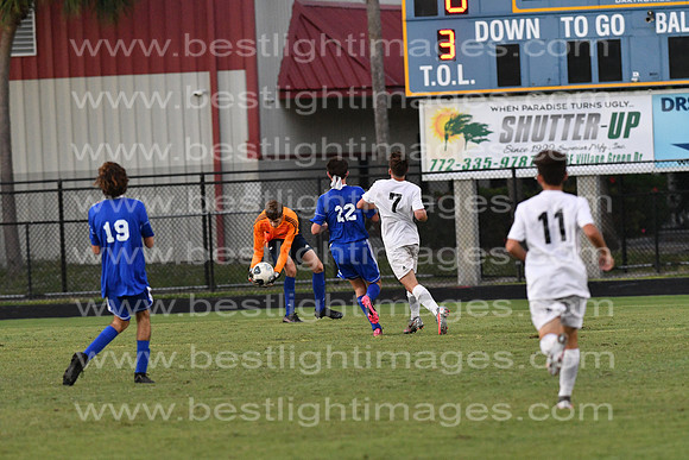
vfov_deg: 3.1
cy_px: 230
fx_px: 8614
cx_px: 344
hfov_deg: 4.6
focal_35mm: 450
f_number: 4.5
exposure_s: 1/800
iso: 4000
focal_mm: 300
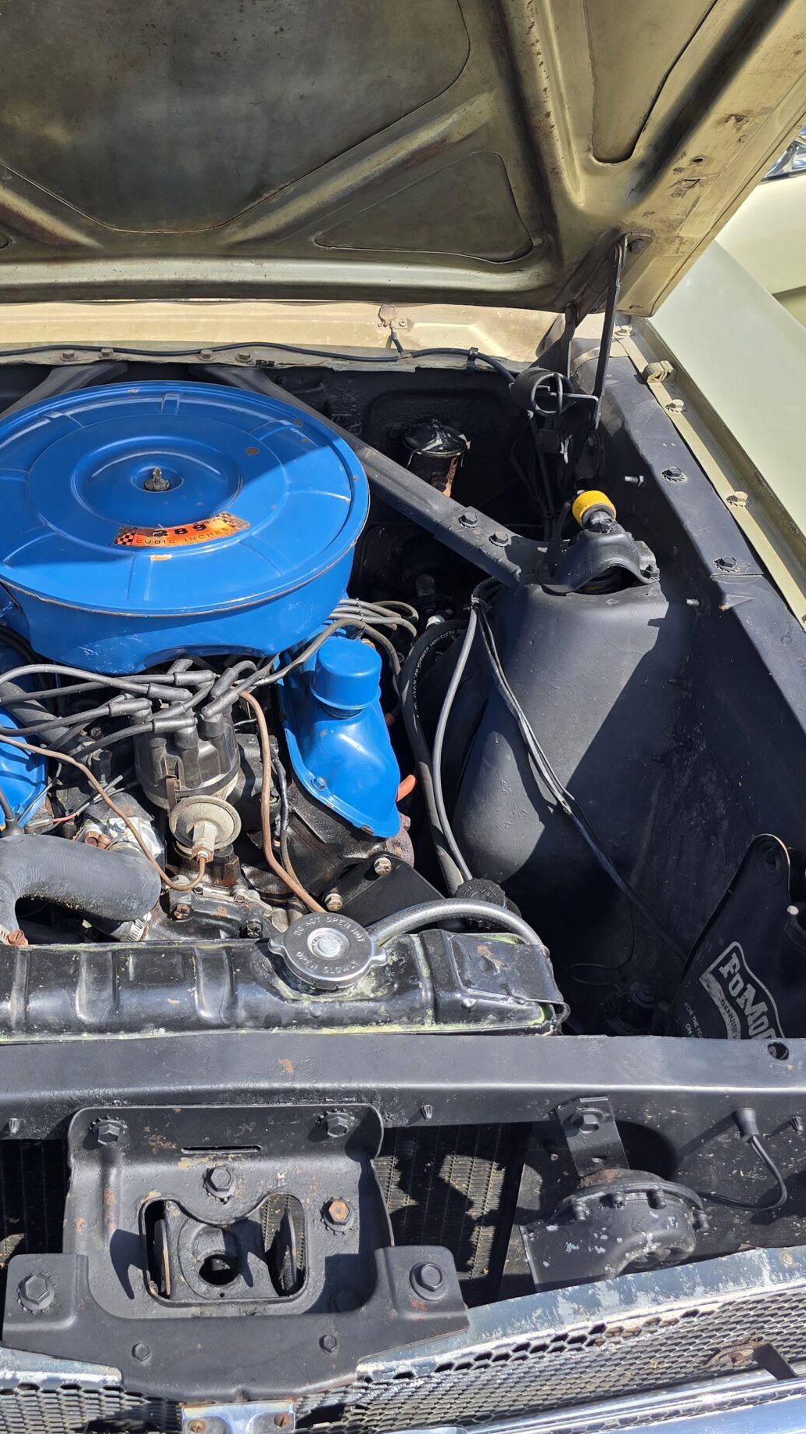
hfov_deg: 33.0
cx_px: 186
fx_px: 1330
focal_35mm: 35
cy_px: 551
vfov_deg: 56.1
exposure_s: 1/456
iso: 12
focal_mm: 6.3
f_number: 1.7
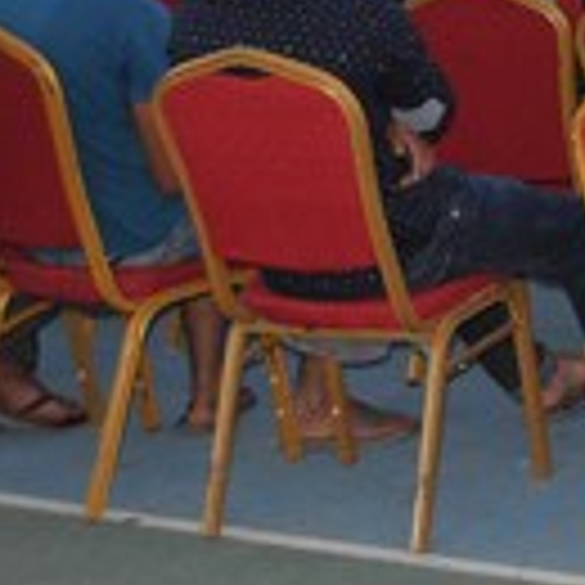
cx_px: 1206
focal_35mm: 150
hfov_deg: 10.6
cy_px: -308
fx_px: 2868
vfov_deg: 11.2
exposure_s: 1/200
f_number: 5
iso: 200
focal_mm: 24
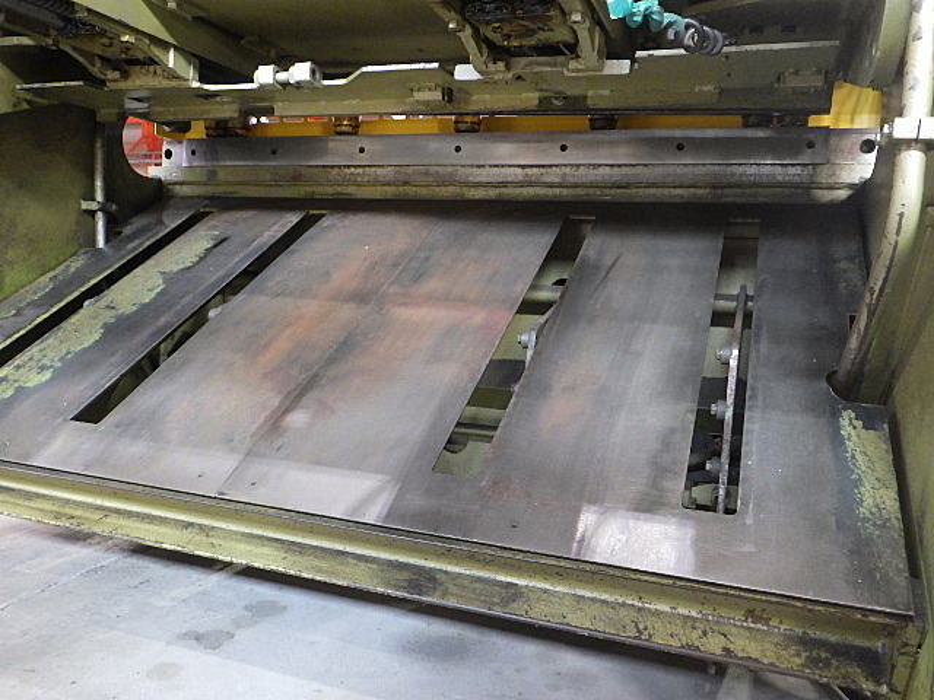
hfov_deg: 63.4
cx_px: 467
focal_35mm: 28
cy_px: 350
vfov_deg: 49.7
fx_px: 755
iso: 1000
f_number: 3.5
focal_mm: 5
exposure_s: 1/45
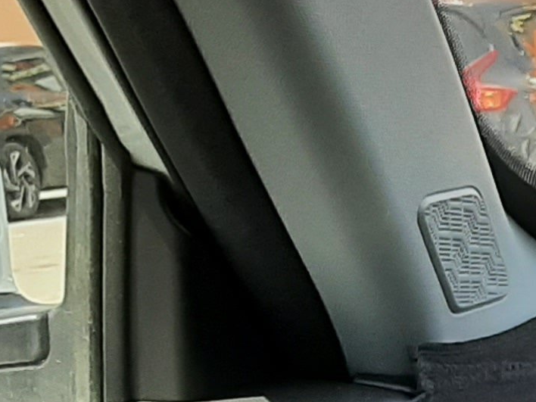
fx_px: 2292
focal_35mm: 148
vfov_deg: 9.9
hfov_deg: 11.4
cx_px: 1232
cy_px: 450
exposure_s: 1/923
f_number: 1.7
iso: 40
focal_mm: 3.93
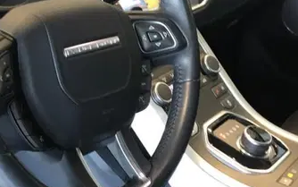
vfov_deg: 18.3
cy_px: 68
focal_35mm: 71
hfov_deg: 28.9
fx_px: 577
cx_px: 118
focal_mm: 4
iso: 80
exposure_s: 1/7
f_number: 1.8
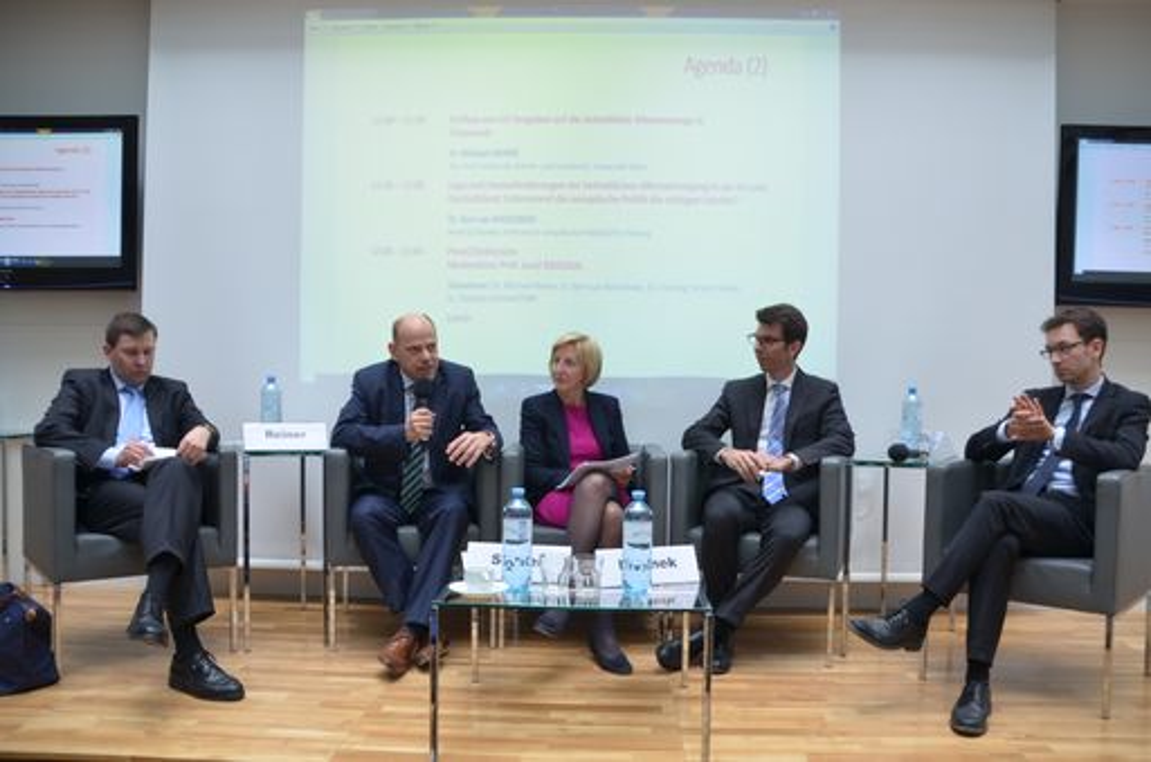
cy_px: 381
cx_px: 576
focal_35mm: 30
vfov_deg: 43.4
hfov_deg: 62.0
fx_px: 957
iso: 500
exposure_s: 1/100
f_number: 4
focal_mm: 20
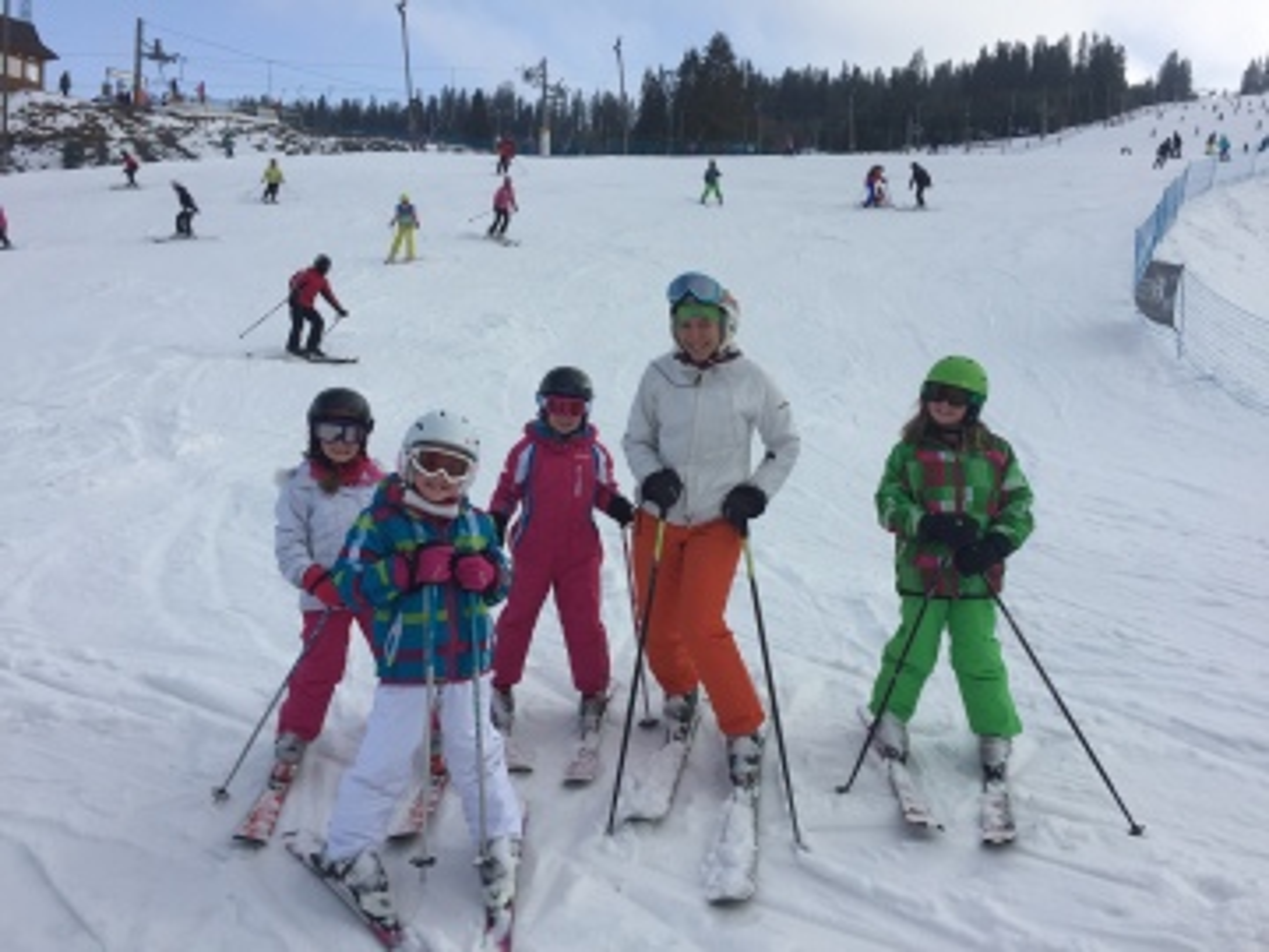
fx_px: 1063
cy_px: 476
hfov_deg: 61.7
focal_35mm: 29
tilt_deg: -6.0
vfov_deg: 48.2
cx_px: 634
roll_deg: -3.4
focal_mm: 4.15
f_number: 2.2
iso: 32
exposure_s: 1/2326
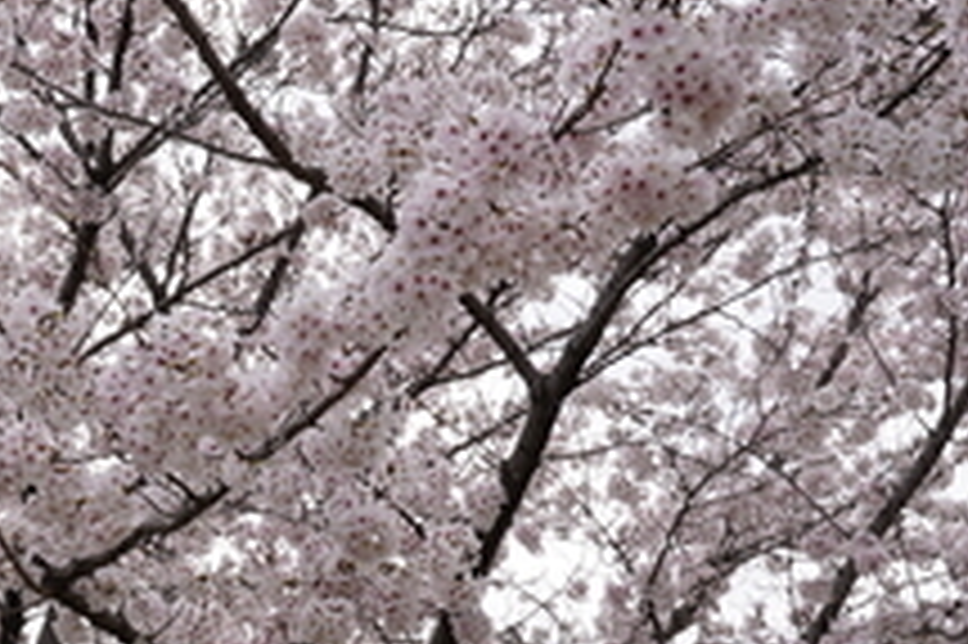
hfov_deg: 28.1
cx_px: -18
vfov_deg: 20.0
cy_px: 522
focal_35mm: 67
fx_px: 1800
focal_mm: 24
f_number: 16
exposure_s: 1/50
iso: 100
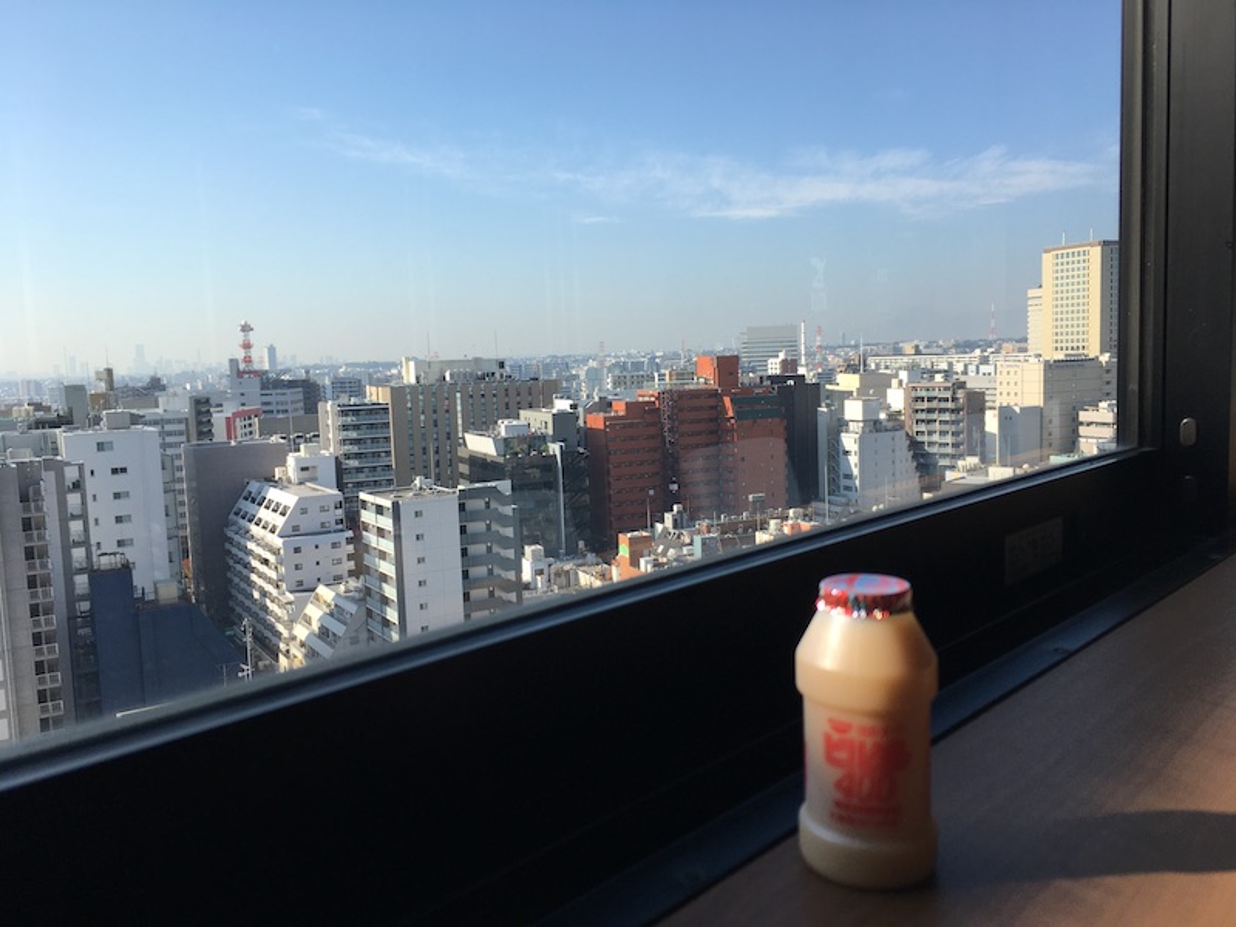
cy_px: 464
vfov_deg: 48.2
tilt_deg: -6.1
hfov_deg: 61.7
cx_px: 618
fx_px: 1035
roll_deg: +2.8
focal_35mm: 29
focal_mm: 4.15
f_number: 2.2
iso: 25
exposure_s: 1/927
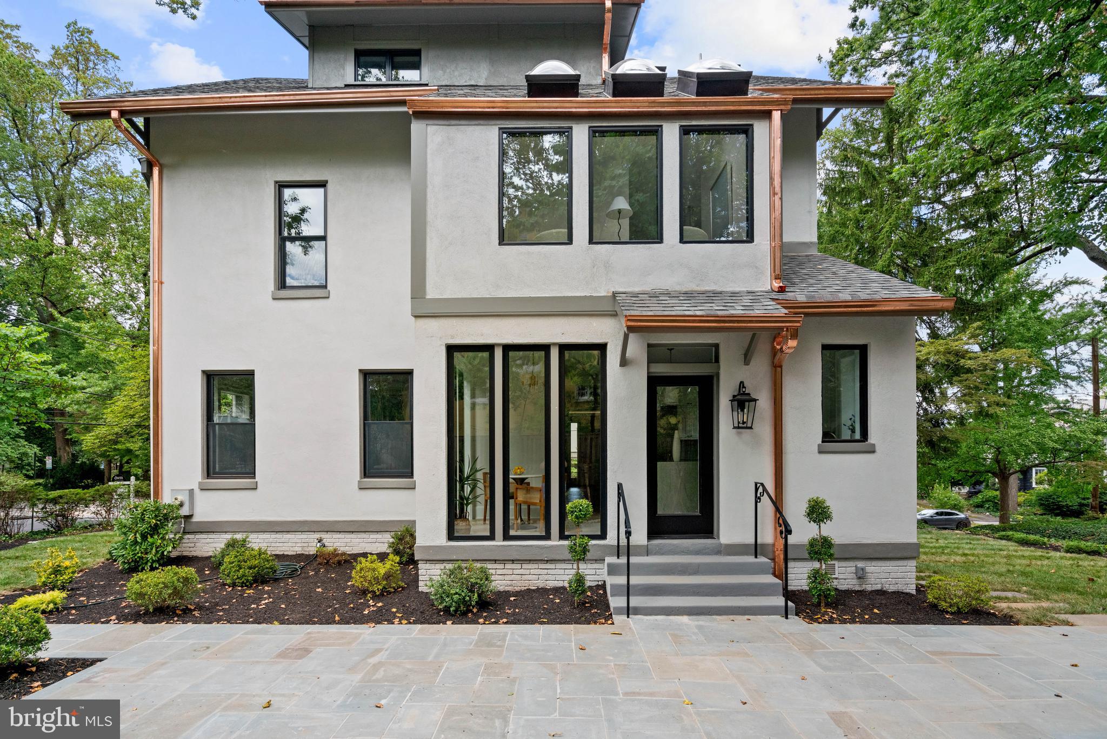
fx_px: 492
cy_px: 370
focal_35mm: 16
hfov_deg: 96.7
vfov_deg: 73.8
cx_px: 554
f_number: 5
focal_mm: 16
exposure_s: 1/800
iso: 1000
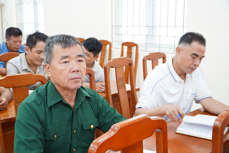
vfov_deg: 34.2
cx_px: 114
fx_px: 248
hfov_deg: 49.6
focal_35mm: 39
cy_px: 76
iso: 1000
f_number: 4
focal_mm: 26
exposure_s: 1/40
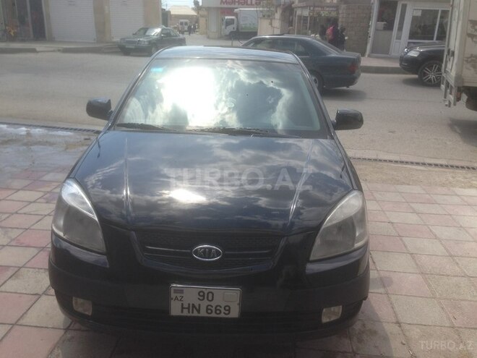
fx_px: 455
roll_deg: -0.7
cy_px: 179
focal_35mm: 33
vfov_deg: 42.9
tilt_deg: -18.2
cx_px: 238
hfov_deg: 55.4
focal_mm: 4.12
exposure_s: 1/1085
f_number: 2.4
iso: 50
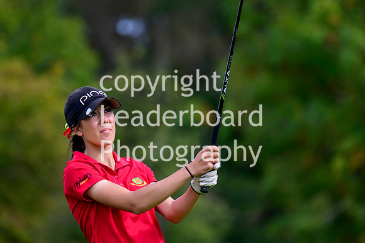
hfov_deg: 3.4
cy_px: 122
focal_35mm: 600
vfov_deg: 2.3
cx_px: 182
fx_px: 6080
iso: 400
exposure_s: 1/1000
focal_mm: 400
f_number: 5.6
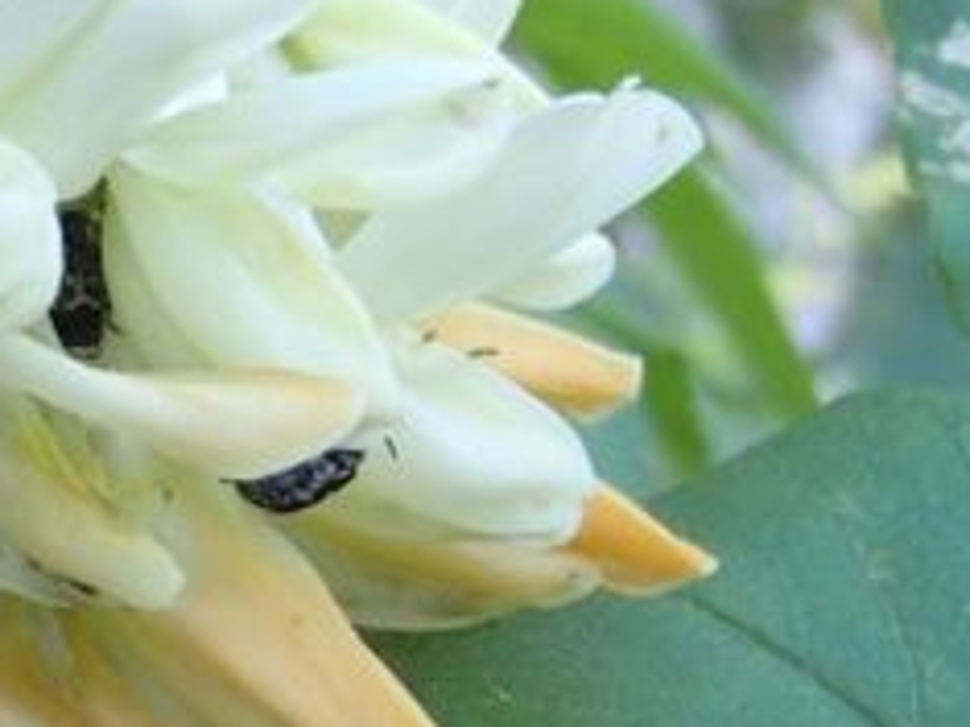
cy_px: 545
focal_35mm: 121
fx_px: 3389
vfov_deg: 12.2
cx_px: 87
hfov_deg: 16.1
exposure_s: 1/160
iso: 320
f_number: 4.7
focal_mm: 6.64
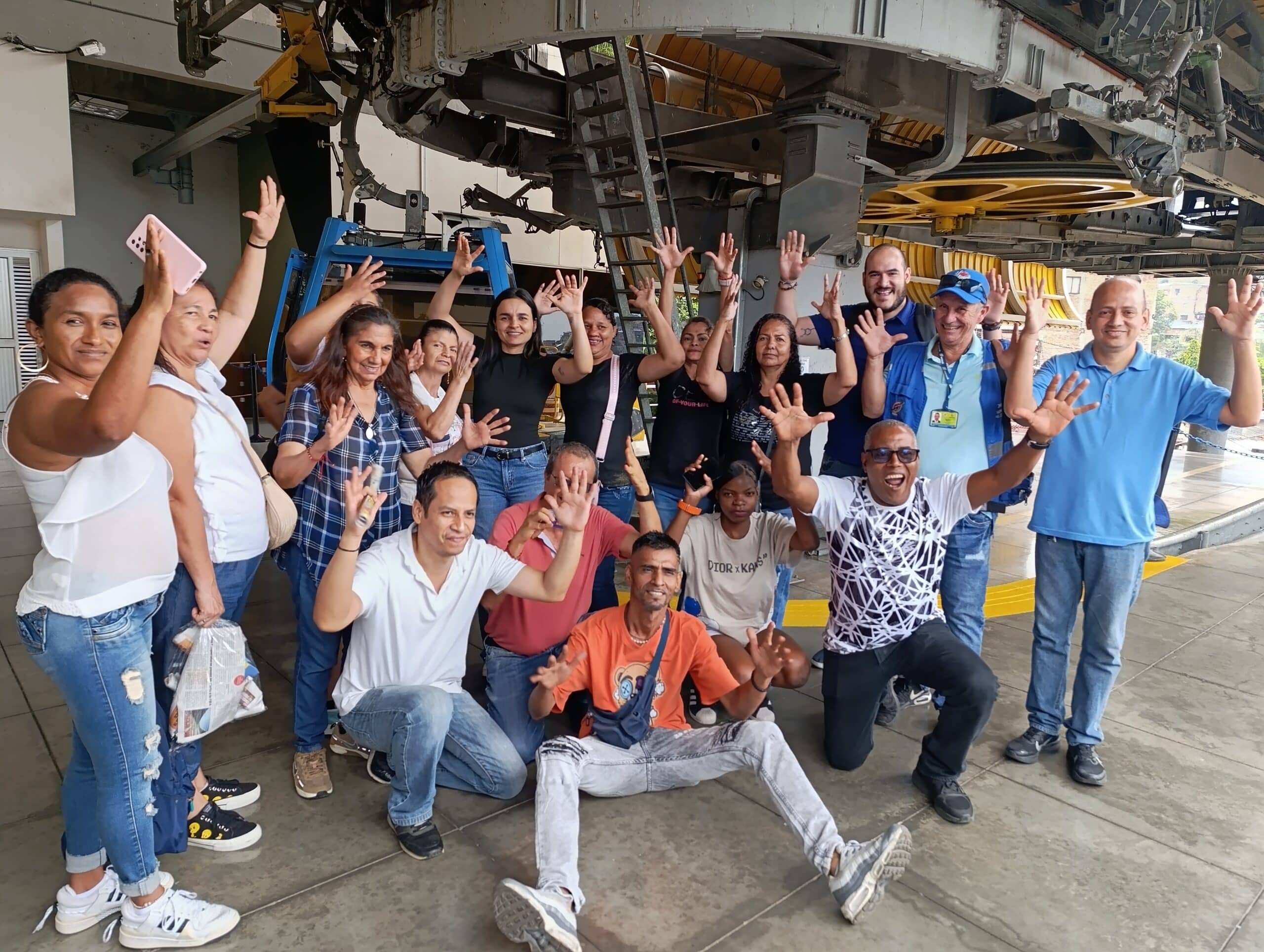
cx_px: 632
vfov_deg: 59.0
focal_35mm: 23
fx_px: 841
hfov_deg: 73.8
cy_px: 476
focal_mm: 6.14
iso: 100
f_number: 1.65
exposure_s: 1/120
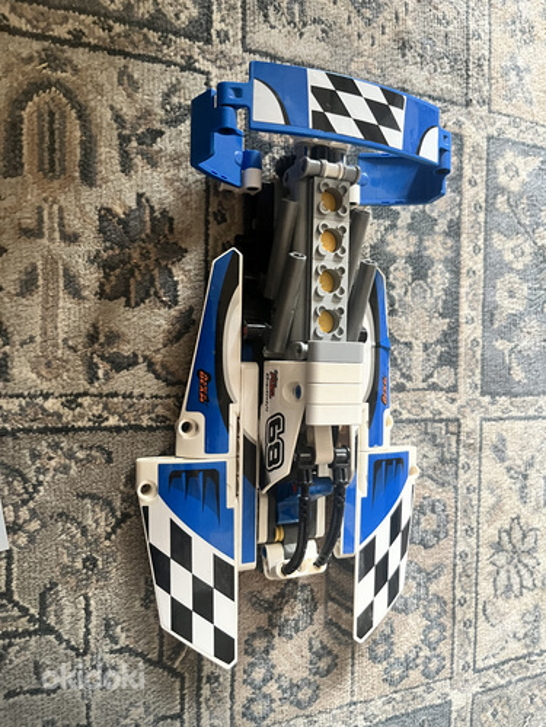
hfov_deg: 53.1
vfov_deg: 67.3
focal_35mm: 26
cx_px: 273
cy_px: 364
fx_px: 547
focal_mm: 5.1
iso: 500
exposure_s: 1/54
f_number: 1.6
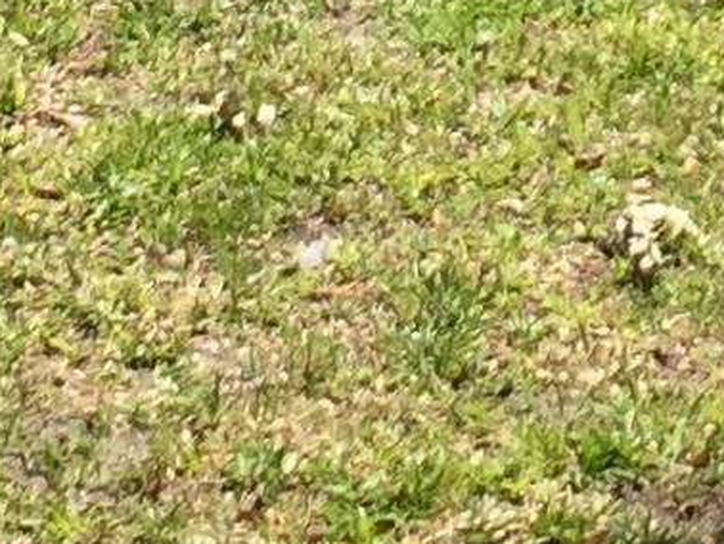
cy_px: -714
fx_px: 4814
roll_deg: -0.5
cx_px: 569
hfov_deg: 8.6
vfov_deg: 6.2
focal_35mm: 230
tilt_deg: -3.8
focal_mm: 4.15
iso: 32
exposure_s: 1/1364
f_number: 2.2
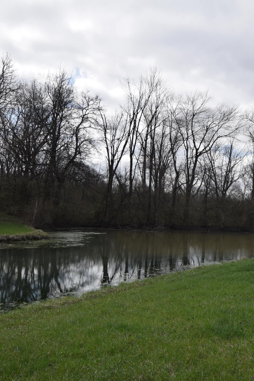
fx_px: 421
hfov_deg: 32.3
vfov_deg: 48.7
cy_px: 190
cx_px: 218
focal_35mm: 40
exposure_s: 1/400
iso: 200
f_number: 10
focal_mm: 17
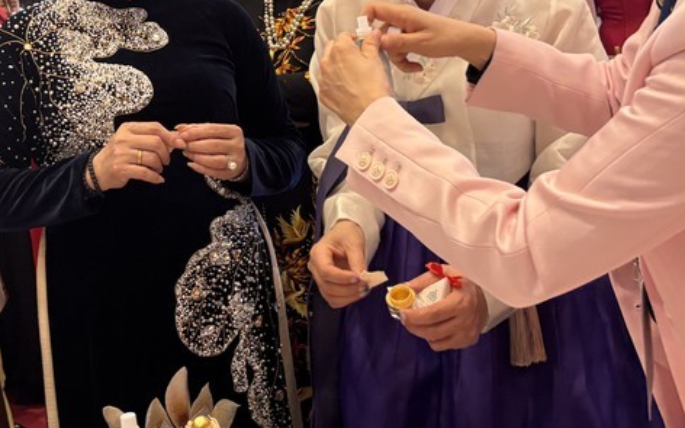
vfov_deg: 22.6
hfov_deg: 36.2
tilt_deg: -2.3
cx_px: 284
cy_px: 41
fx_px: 1045
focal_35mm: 56
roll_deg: +6.0
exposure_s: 1/50
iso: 160
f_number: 1.6
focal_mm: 5.96
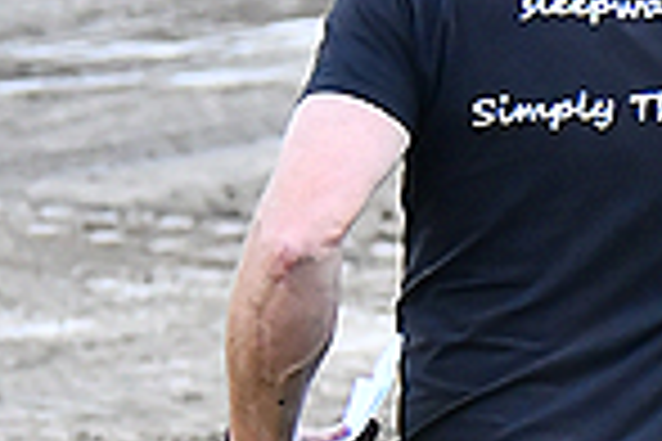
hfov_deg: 2.3
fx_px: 16788
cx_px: 667
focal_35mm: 913
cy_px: 286
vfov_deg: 1.5
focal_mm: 112
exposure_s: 1/200
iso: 1250
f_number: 5.6
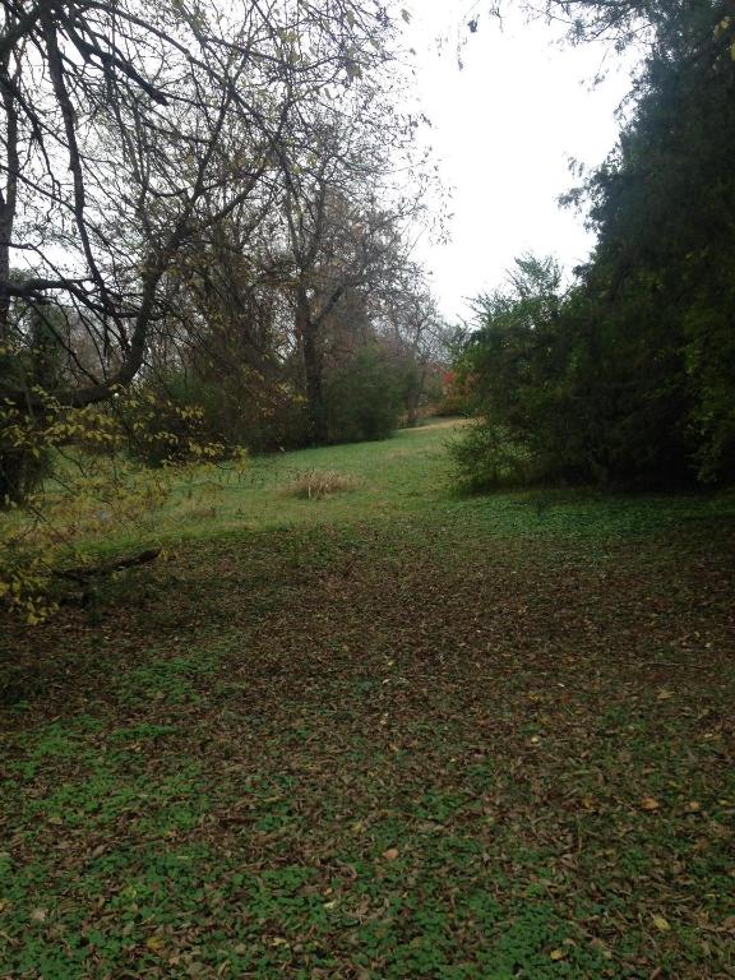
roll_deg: -0.5
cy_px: 490
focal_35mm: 33
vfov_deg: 55.4
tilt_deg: -4.5
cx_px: 368
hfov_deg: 42.9
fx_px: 934
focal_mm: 4.12
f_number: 2.4
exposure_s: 1/60
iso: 64
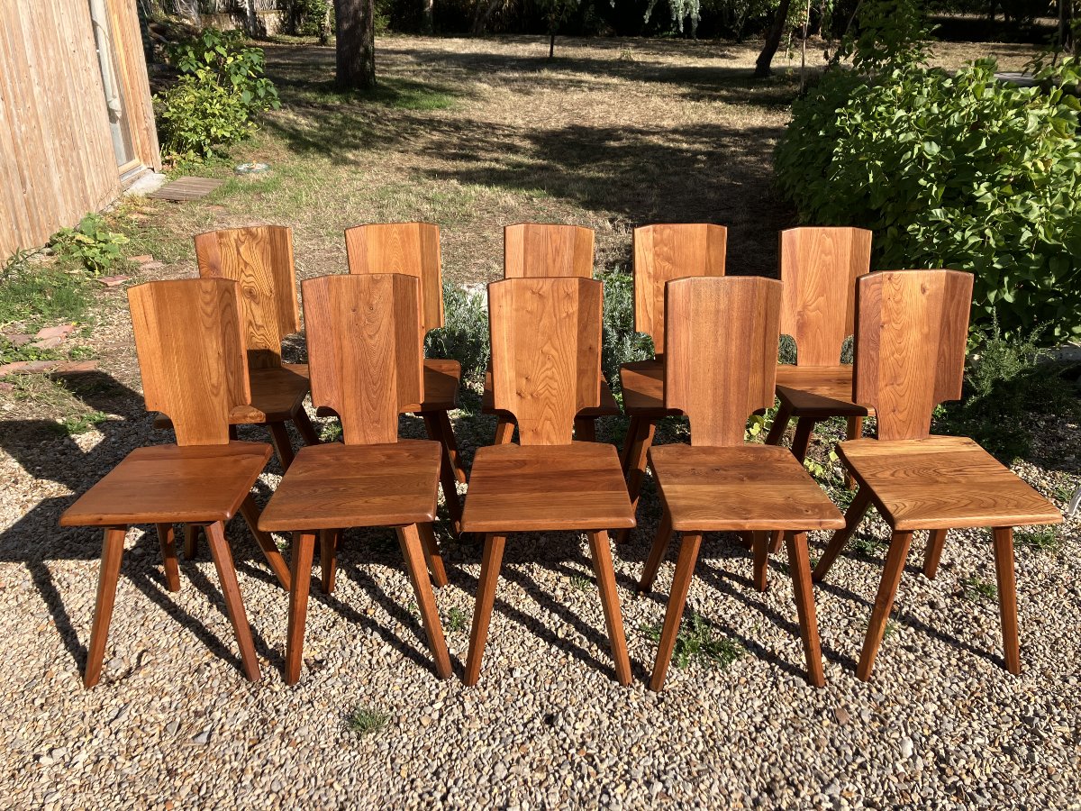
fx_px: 874
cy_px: 406
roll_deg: -0.5
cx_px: 540
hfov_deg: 63.4
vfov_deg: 49.7
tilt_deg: -23.0
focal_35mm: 28
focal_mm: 3.99
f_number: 1.8
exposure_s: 1/1297
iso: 32
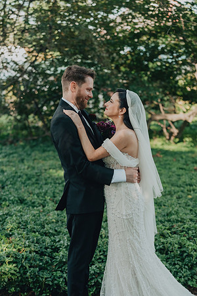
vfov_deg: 26.0
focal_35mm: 78
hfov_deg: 17.5
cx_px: 98
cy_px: 148
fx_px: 640
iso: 800
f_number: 3.5
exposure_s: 1/640
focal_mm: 78
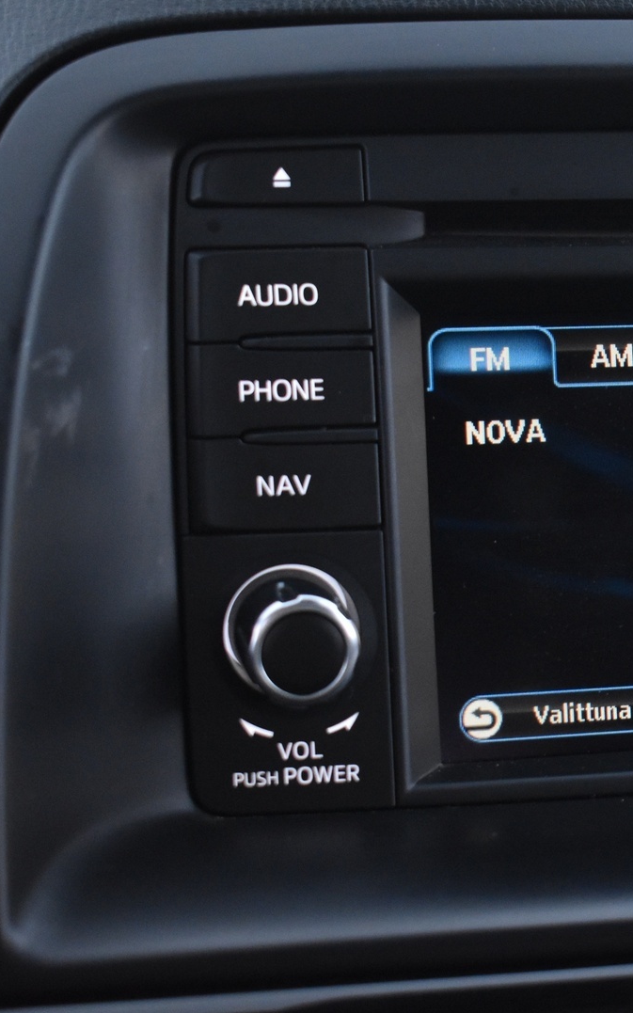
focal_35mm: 92
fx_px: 2540
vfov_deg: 22.6
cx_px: 728
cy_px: 506
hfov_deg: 13.9
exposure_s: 1/15
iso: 3200
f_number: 5
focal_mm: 40
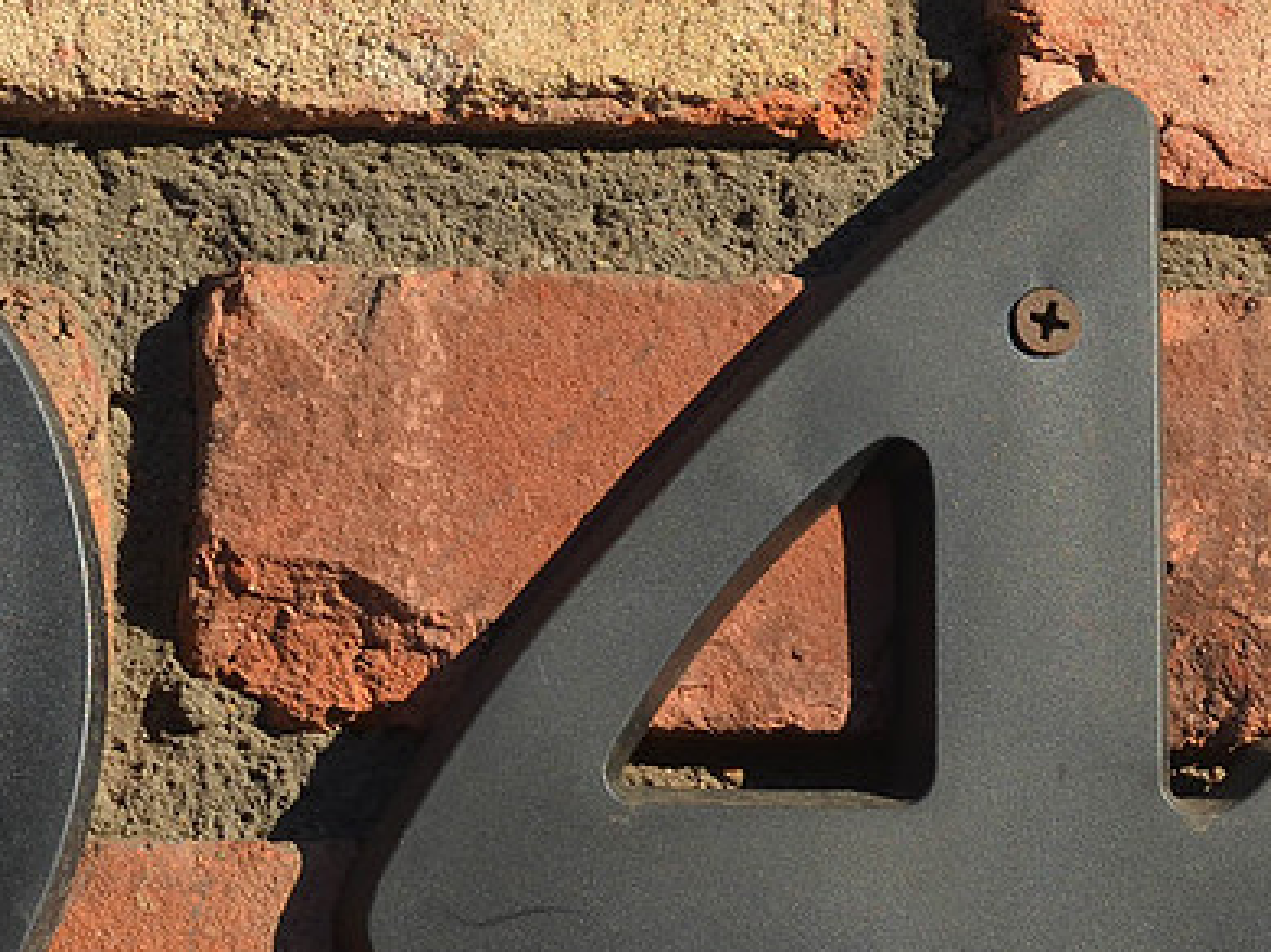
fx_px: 4770
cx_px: 26
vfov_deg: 11.3
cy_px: 989
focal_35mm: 130
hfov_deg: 14.9
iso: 100
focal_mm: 32
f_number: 7.1
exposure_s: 1/200
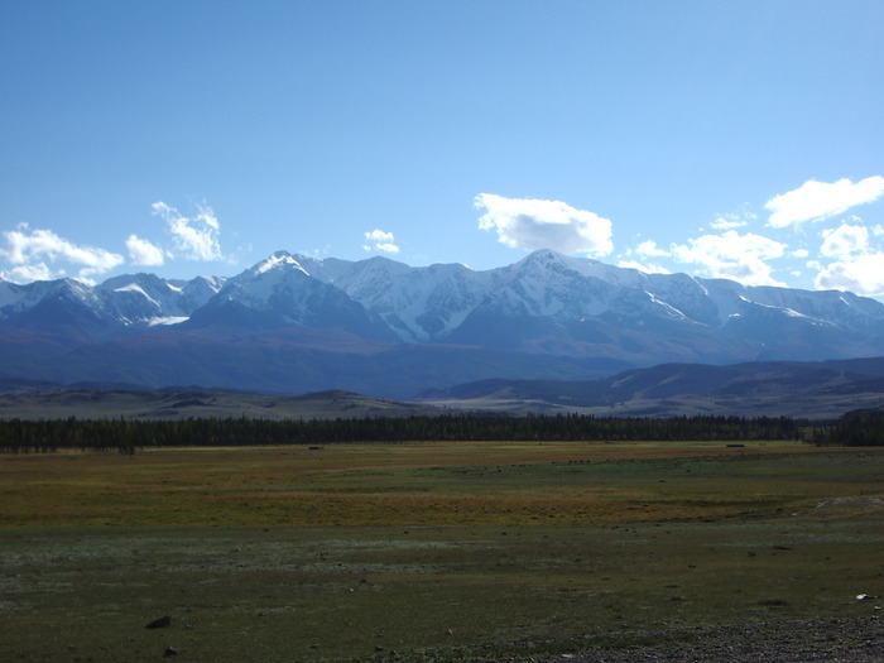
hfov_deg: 31.2
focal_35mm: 62
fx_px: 1583
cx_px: 442
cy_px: 332
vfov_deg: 23.7
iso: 50
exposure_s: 1/500
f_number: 5.6
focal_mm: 10.2
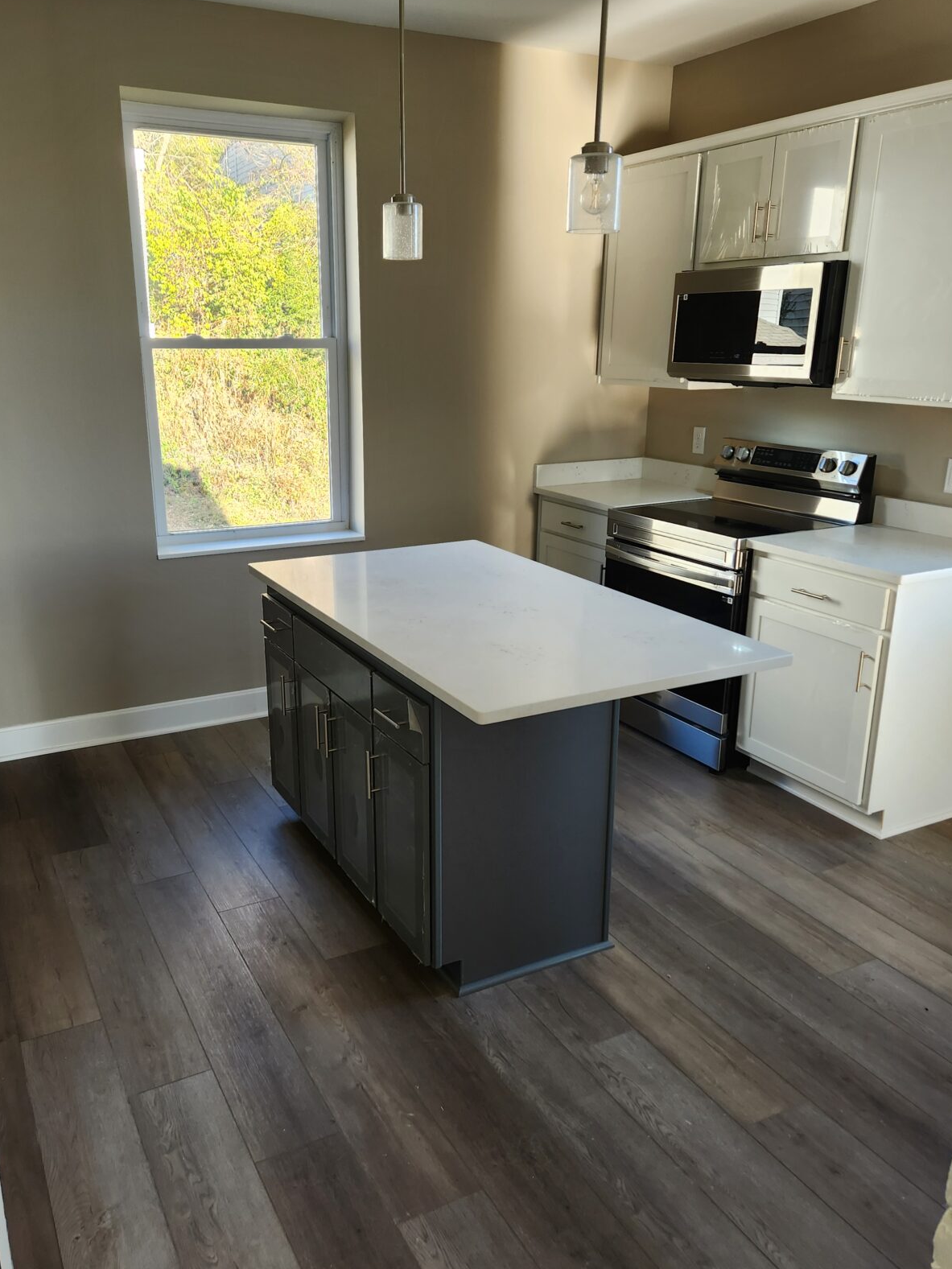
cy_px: 657
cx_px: 446
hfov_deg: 49.7
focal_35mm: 28
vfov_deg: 63.4
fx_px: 1027
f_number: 1.8
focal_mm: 5.4
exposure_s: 1/180
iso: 100
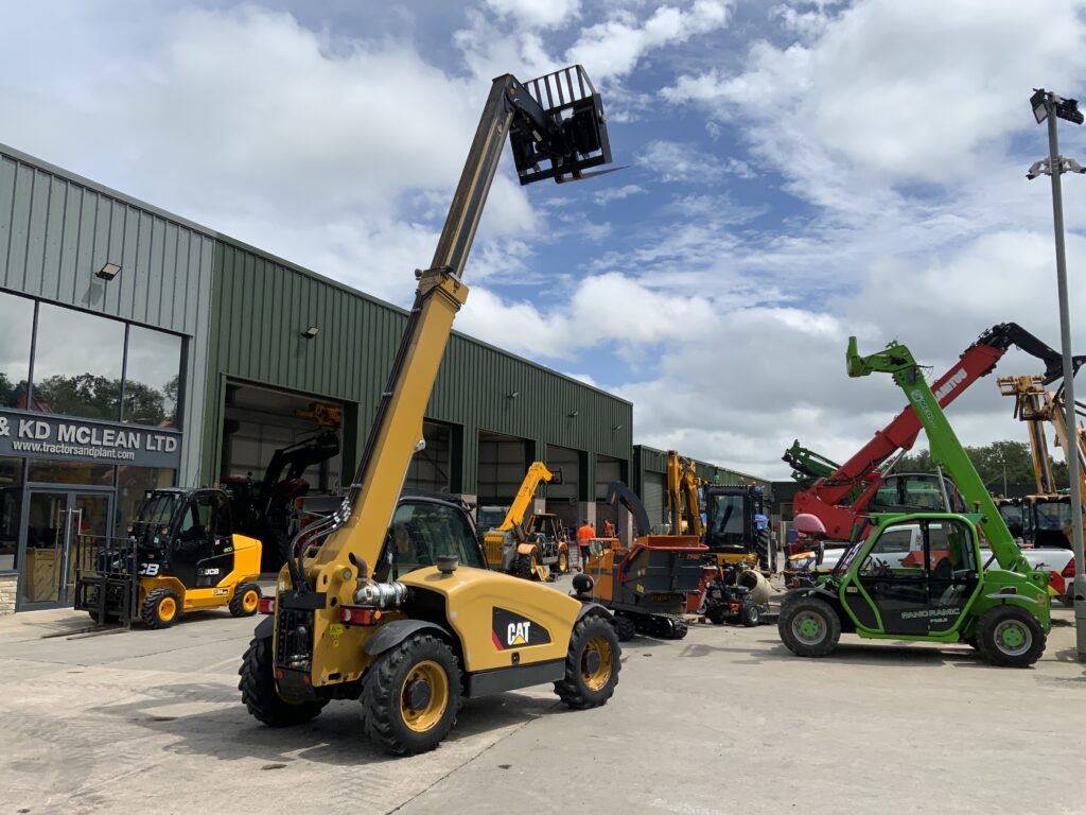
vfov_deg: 48.2
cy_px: 408
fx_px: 910
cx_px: 543
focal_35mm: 29
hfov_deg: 61.7
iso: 20
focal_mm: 3
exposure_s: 1/3788
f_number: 1.8
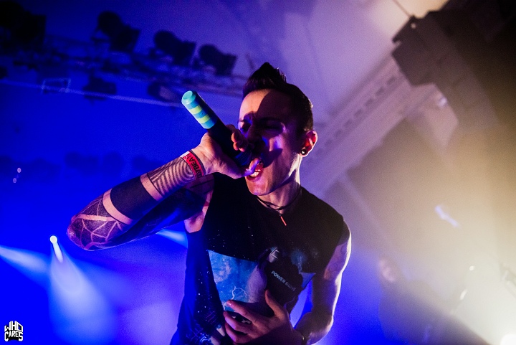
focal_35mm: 35
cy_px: 172
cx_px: 258
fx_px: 502
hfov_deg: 54.4
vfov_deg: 37.9
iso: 3200
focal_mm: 35
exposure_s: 1/100
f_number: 2.8
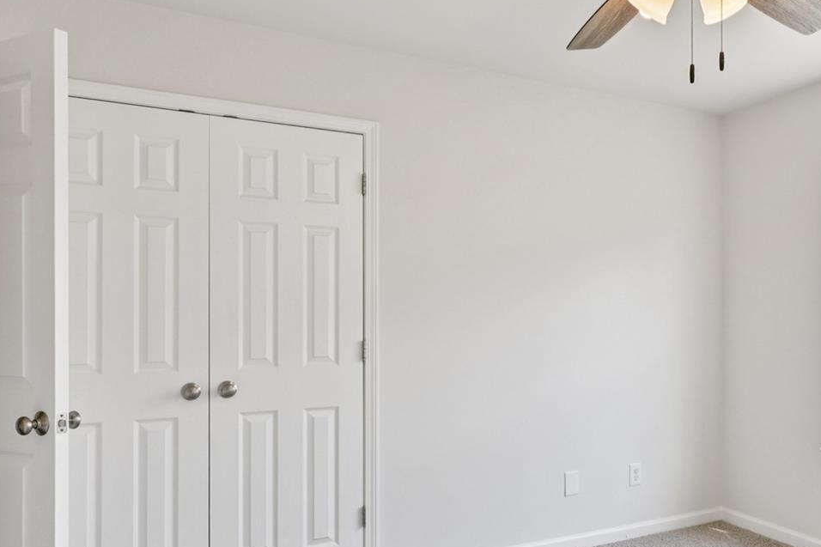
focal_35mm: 30
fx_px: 684
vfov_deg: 43.4
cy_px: 328
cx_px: 599
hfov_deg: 59.2
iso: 100
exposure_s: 1/100
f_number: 8
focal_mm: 14
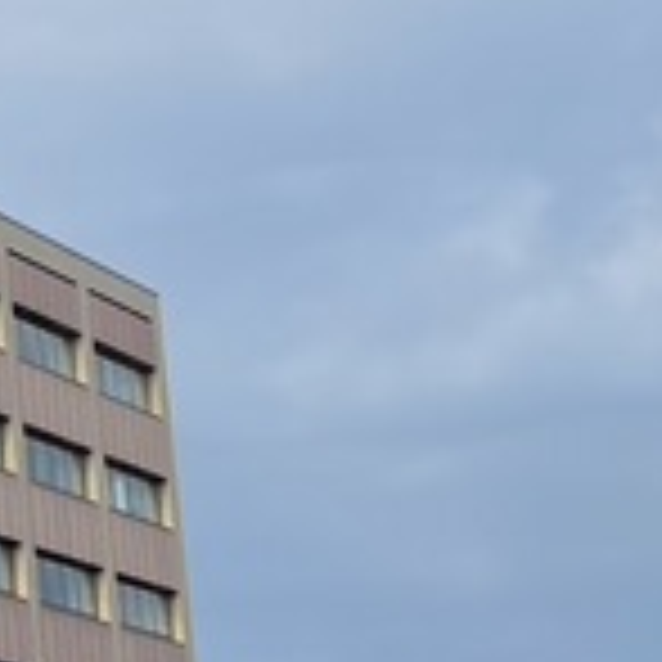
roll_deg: +0.6
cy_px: 284
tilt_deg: +12.6
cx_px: -1256
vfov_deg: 10.9
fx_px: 3462
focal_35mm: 160
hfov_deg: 9.0
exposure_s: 1/2053
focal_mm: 4.2
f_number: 1.6
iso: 32
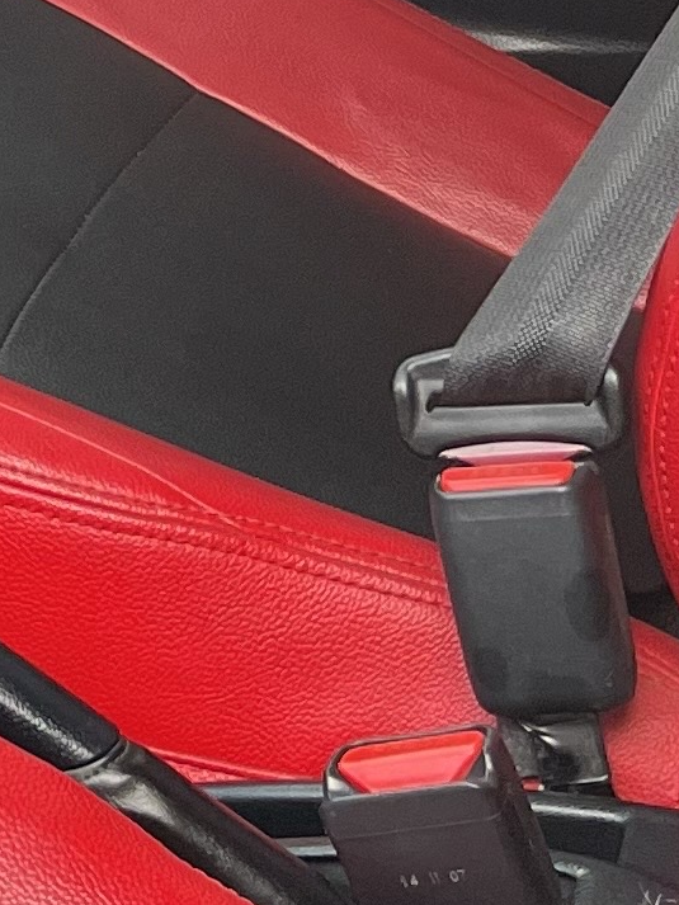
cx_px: -584
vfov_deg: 12.9
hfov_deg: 9.6
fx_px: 3843
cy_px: -321
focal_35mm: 147
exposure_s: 1/60
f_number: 1.6
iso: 160
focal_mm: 5.1
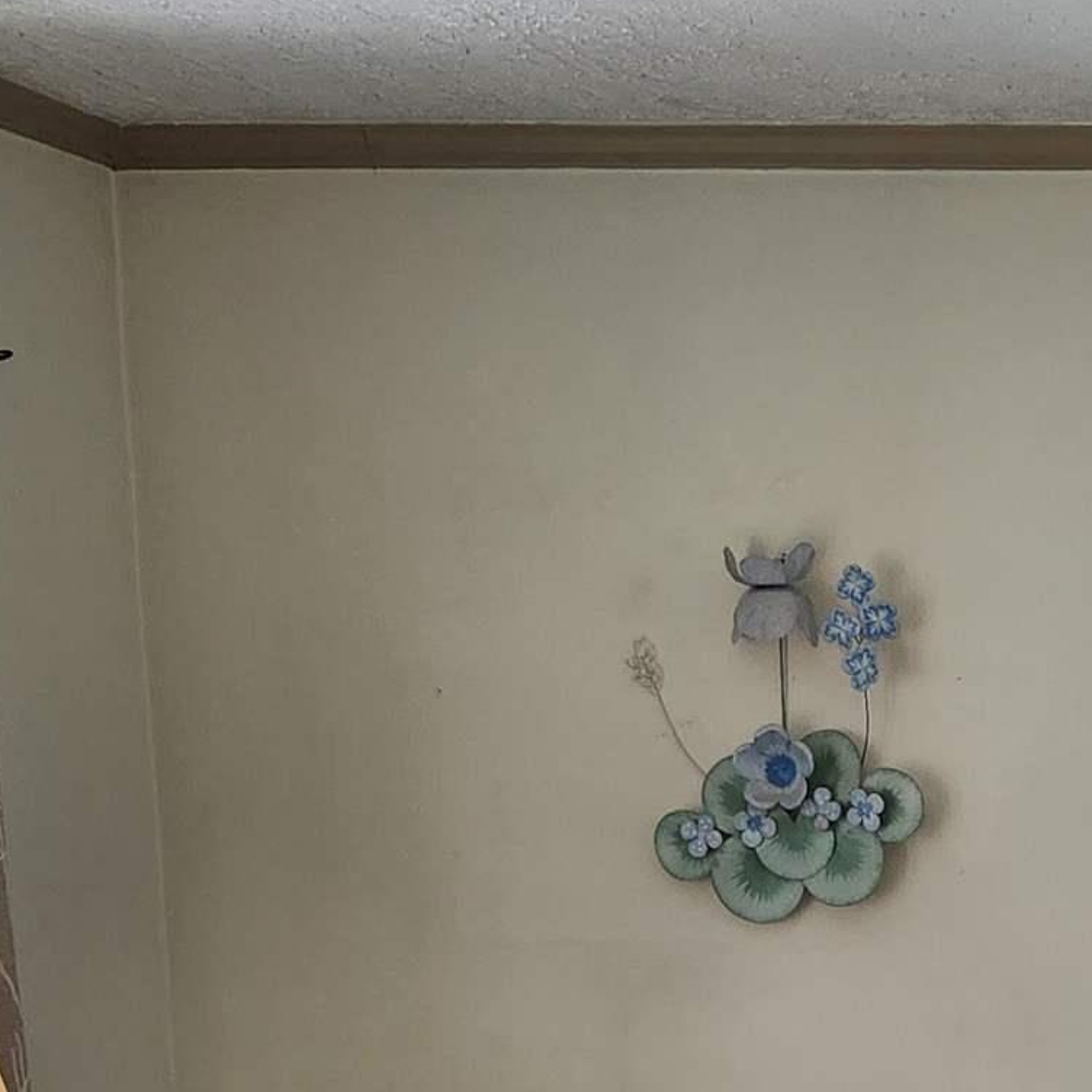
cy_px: 1512
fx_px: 2962
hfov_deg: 19.5
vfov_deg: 19.0
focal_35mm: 83
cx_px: 1361
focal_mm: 5.54
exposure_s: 1/120
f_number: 1.8
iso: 500
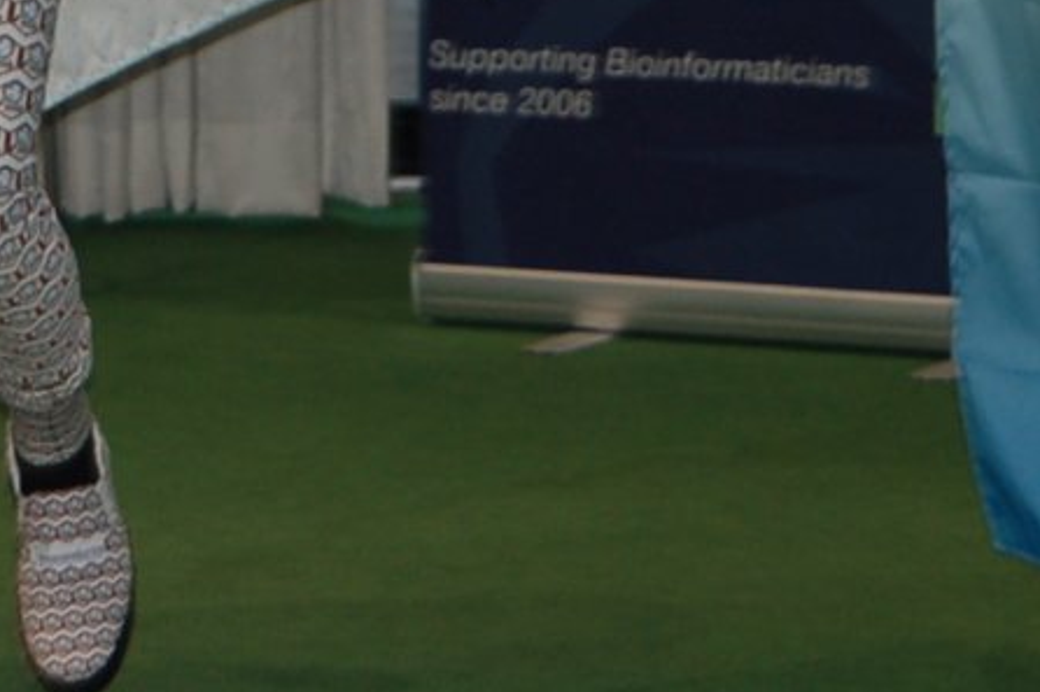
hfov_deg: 6.1
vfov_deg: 4.1
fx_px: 9703
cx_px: -245
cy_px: -480
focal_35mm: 336
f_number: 2.8
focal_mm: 50
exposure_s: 1/60
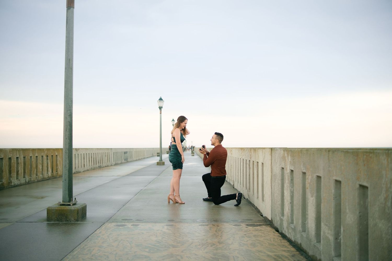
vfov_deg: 37.7
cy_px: 130
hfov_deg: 54.2
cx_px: 196
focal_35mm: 35
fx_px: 383
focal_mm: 23
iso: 160
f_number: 1.4
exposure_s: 1/500
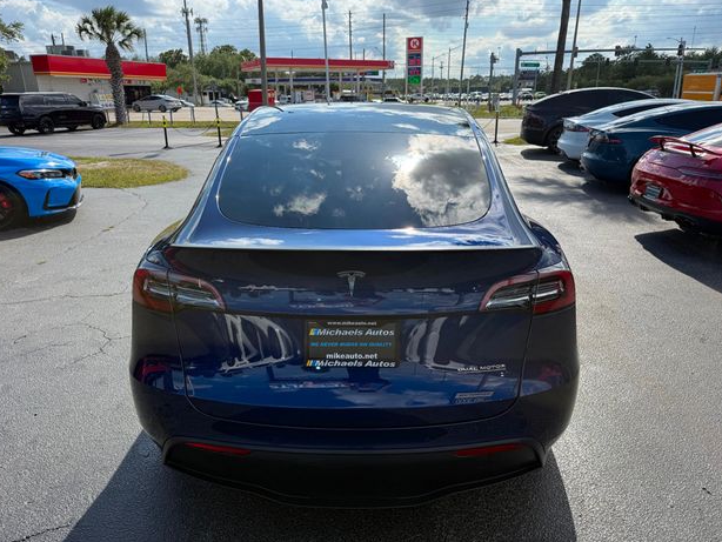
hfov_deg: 69.4
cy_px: 263
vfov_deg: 54.9
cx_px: 363
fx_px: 522
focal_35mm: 25
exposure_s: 1/3953
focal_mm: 6.76
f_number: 1.78
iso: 80
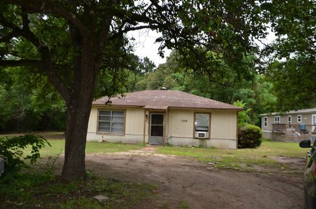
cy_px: 103
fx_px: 271
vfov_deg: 42.1
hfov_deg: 60.4
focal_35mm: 31
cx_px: 158
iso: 100
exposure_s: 1/250
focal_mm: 20
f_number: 5
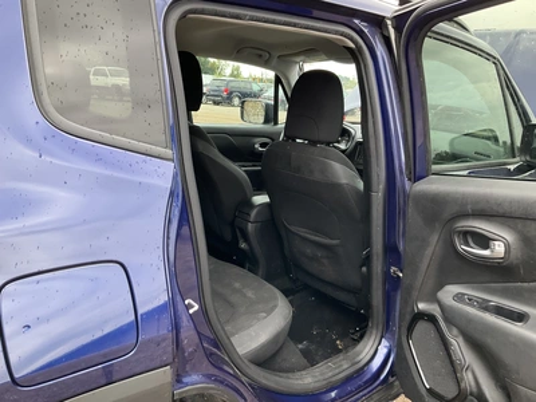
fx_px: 449
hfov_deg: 61.7
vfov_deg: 48.2
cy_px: 201
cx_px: 268
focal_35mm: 29
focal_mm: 3
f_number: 1.8
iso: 64
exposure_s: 1/111
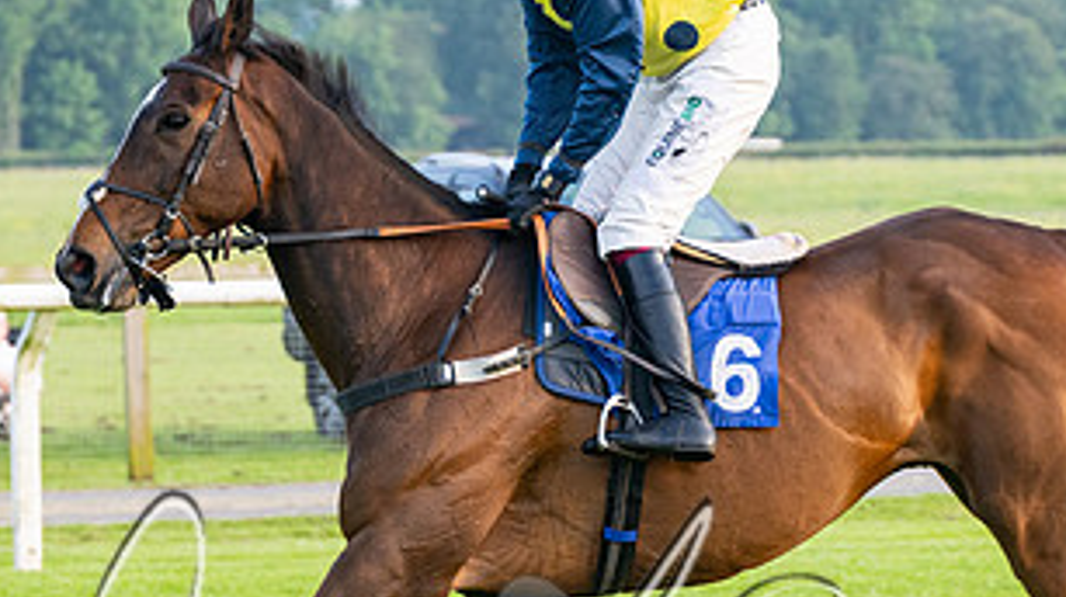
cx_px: 929
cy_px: 366
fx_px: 8359
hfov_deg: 7.3
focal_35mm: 296
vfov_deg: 4.1
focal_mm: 104
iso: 400
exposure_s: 1/640
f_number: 4
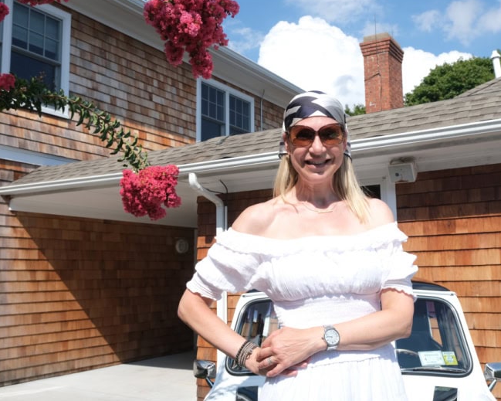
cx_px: 289
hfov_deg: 48.9
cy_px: 196
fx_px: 549
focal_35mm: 37
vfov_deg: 40.1
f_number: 8
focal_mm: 21.2
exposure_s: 1/300
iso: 200
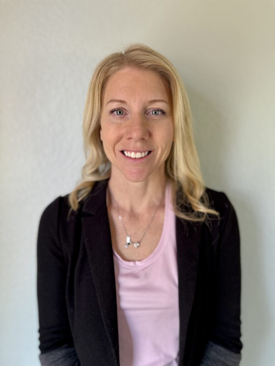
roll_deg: -0.1
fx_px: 254
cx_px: 138
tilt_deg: -10.8
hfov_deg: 56.8
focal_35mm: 24
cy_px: 183
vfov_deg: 71.6
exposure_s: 1/60
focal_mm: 6.76
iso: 250
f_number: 1.78
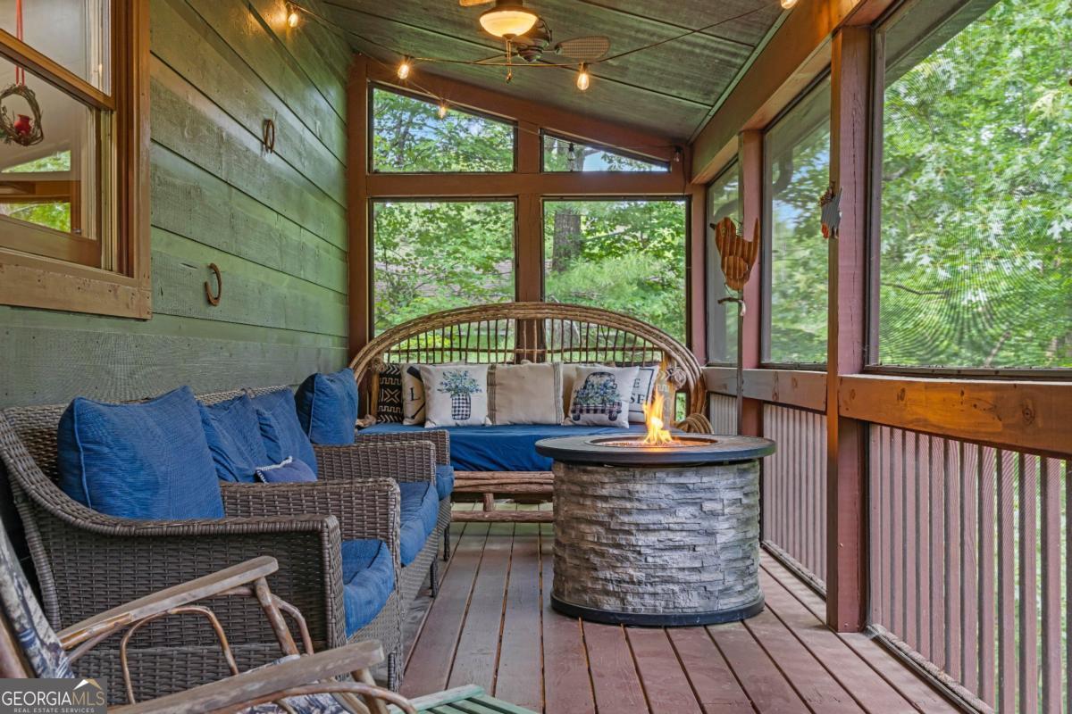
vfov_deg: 35.9
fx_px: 1102
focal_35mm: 37
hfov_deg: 51.9
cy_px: 357
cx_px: 536
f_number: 8
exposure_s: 1/6
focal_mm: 37
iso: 640
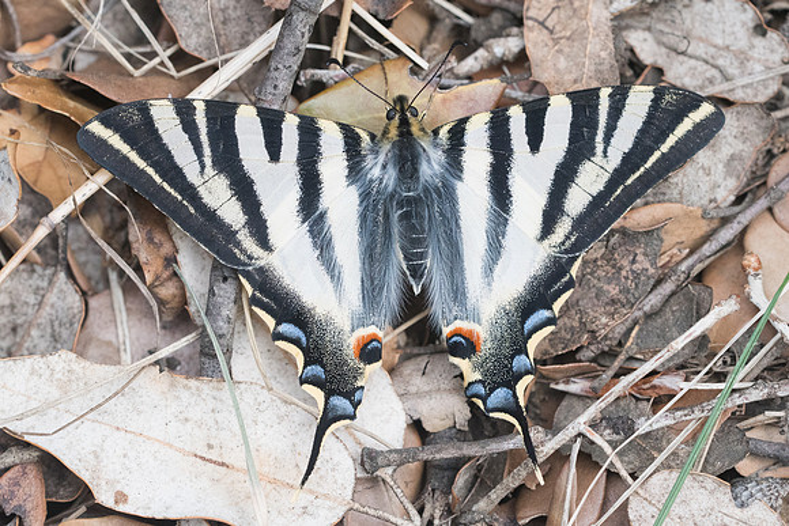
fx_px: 6631
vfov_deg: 4.5
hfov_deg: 6.8
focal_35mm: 302
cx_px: 421
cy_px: 260
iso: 800
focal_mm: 150
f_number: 7.1
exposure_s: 1/800
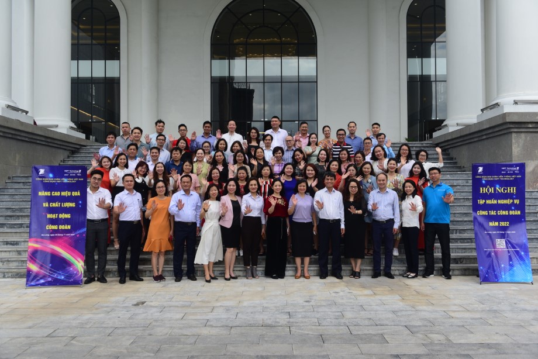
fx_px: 508
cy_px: 180
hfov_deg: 55.8
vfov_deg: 38.9
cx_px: 269
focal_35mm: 34
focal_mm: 34
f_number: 5.6
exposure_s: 1/1000
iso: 320
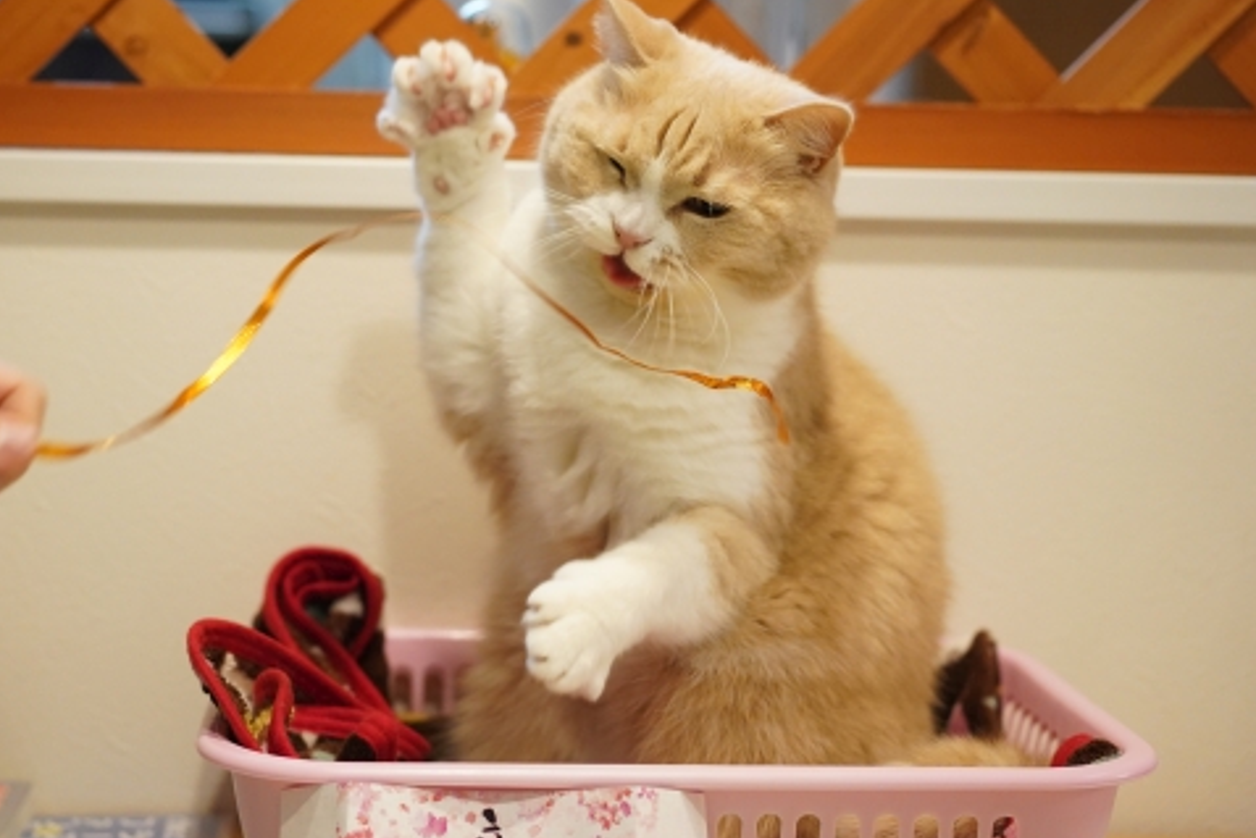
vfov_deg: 19.7
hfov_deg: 29.1
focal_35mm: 69
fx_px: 2408
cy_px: 444
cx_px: 478
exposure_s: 1/400
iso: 4000
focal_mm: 55
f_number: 2.5
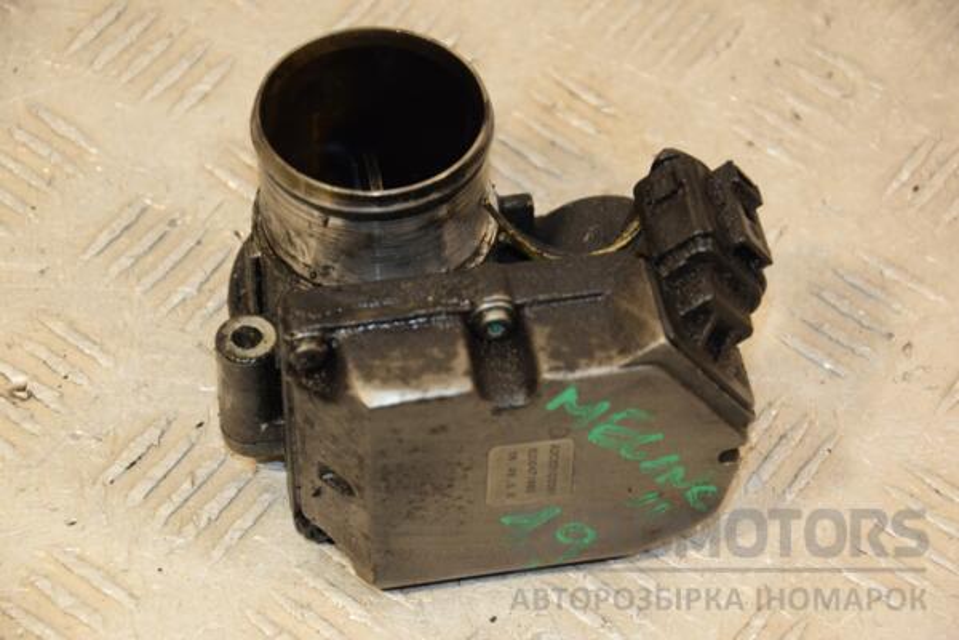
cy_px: 320
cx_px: 480
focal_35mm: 120
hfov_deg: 17.1
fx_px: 3196
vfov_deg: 11.4
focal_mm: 80
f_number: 5.3
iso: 800
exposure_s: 1/125
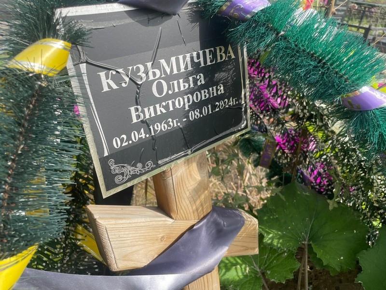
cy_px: 145
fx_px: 290
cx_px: 193
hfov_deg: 67.3
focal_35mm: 26
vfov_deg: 53.1
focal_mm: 4.2
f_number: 1.6
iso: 32
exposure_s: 1/1208
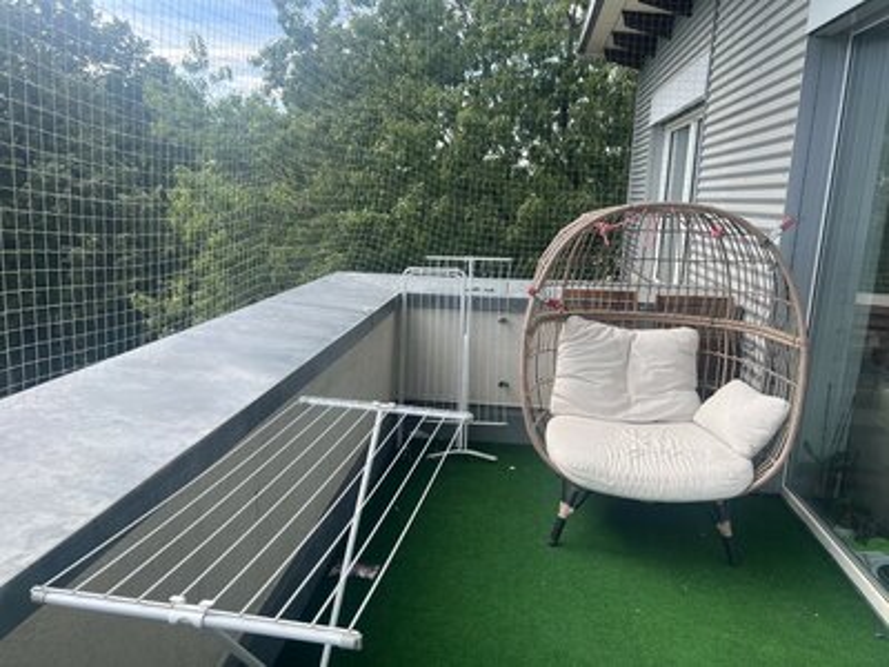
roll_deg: -1.5
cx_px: 444
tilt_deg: -13.7
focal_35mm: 26
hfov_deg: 67.3
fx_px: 668
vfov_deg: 53.1
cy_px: 334
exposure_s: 1/1159
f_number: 1.5
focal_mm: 5.7
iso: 50
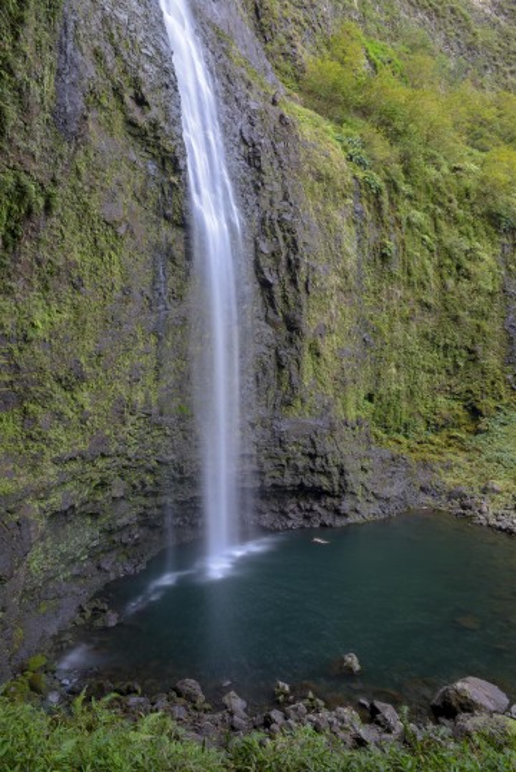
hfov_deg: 53.2
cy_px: 386
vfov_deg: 73.7
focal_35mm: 24
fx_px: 515
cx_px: 258
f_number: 22
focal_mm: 24
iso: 64
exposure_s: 1.6
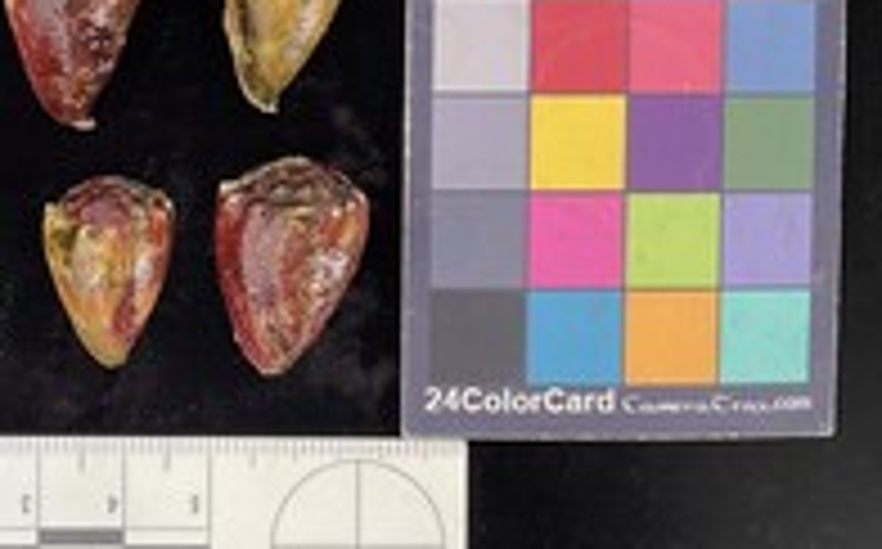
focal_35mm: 55
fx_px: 1321
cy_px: 205
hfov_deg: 35.2
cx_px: 122
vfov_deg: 23.4
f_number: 1.8
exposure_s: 1/120
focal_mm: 3
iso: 50
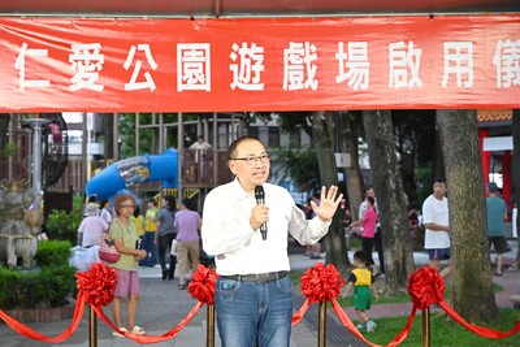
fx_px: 968
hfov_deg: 30.1
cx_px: 260
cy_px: 174
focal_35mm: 67
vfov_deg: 20.3
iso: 4500
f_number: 5
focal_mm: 67
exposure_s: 1/160
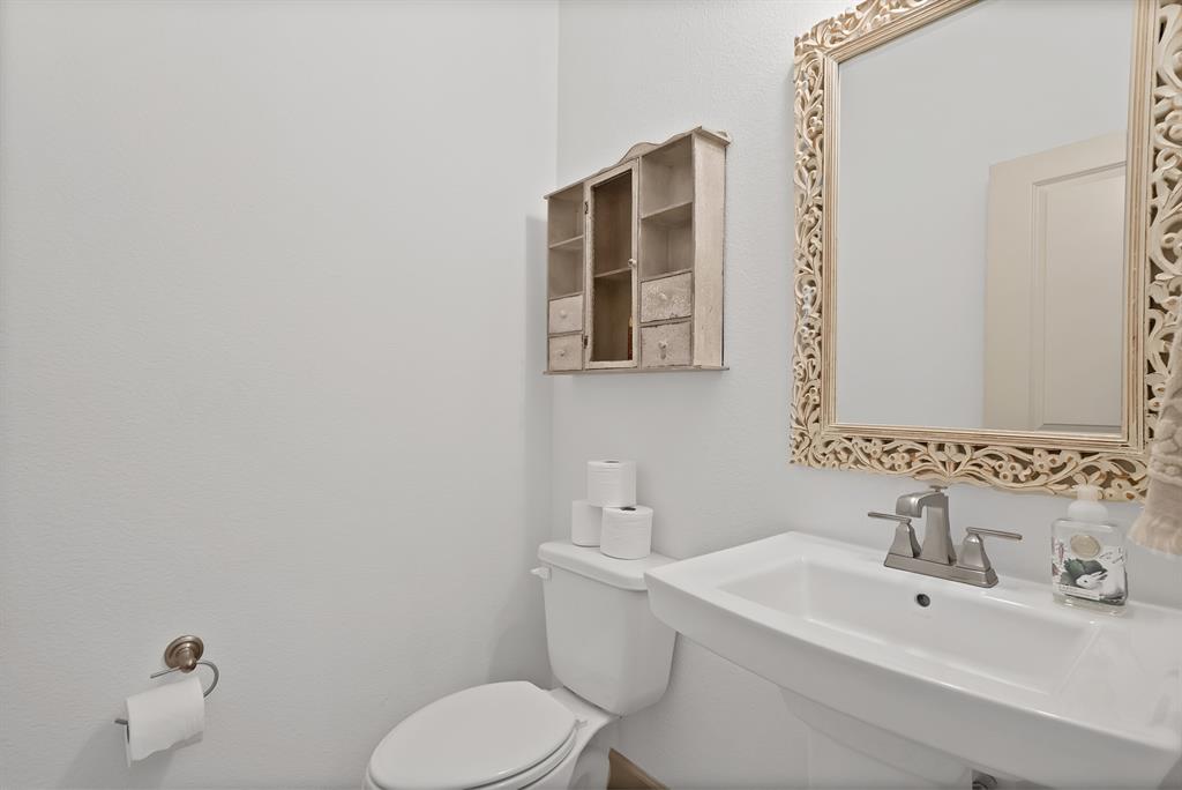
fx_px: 526
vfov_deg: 73.8
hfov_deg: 96.7
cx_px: 591
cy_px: 395
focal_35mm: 16
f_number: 9
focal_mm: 16
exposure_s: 1/2
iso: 640
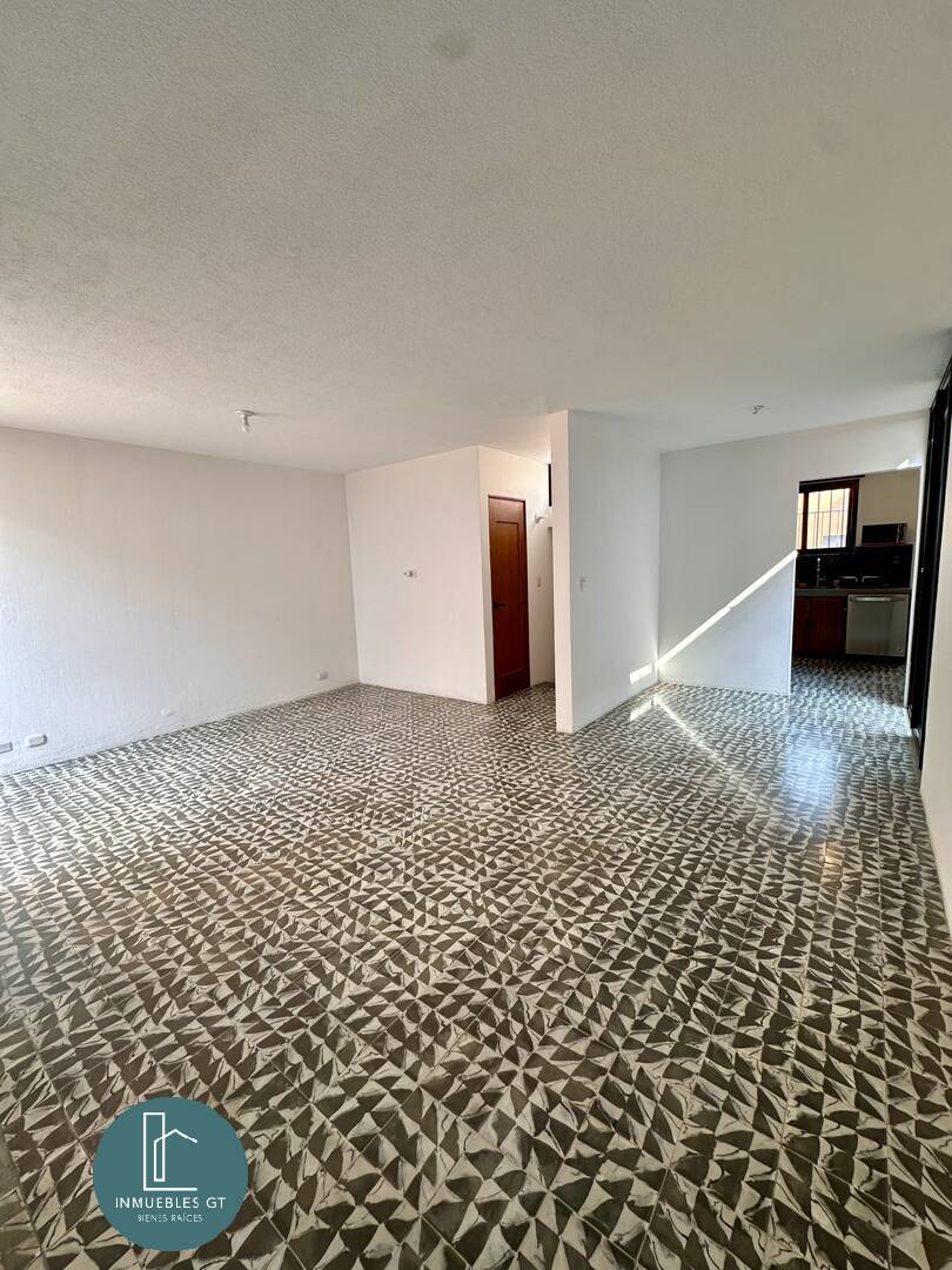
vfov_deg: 102.1
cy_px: 635
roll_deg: +1.6
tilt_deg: -7.2
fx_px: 513
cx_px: 476
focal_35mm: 14
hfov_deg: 85.7
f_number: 2.2
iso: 64
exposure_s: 1/99
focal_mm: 2.22
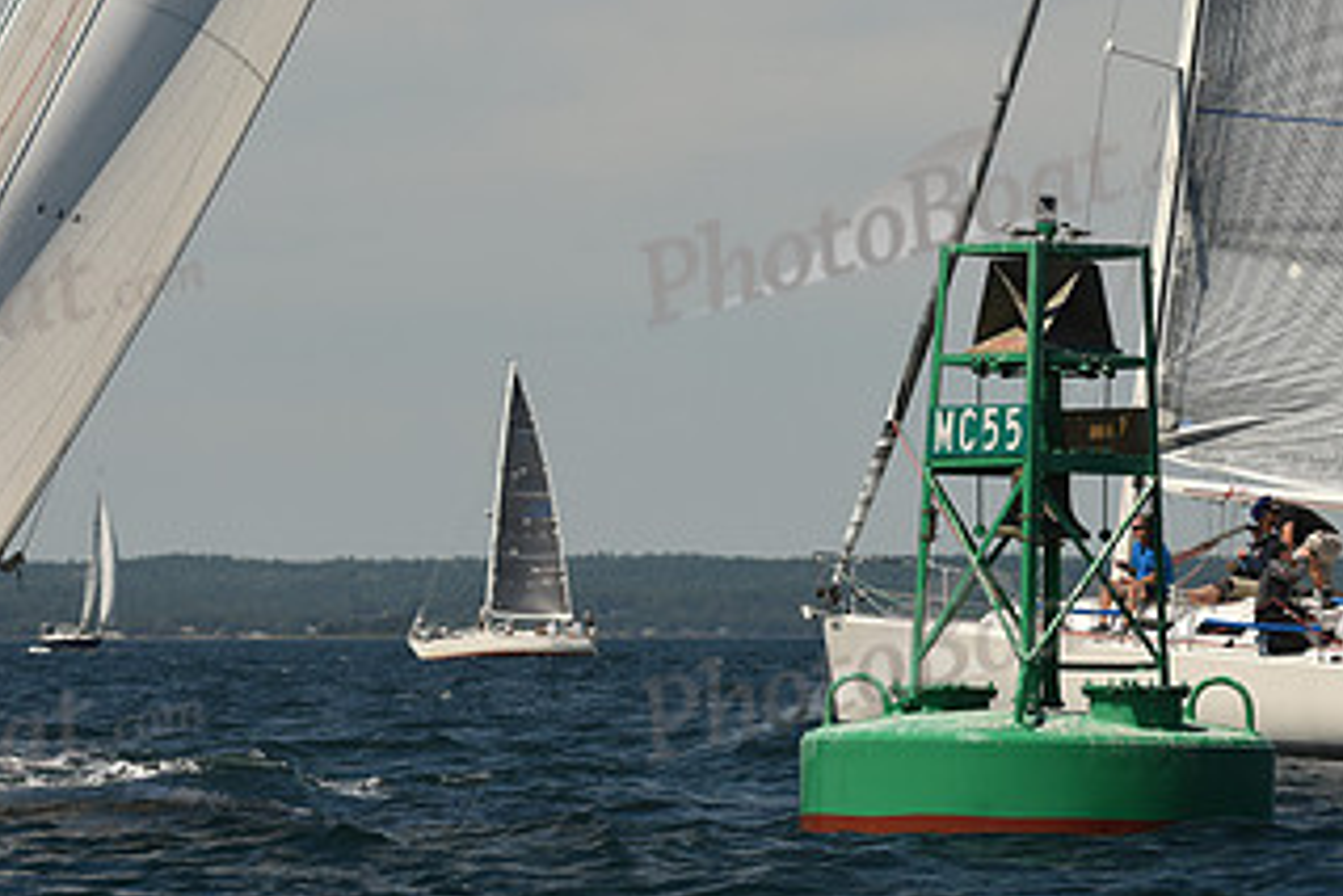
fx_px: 13585
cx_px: 425
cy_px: 494
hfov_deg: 5.7
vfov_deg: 3.8
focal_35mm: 364
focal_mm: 200
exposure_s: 1/1000
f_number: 7.1
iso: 250
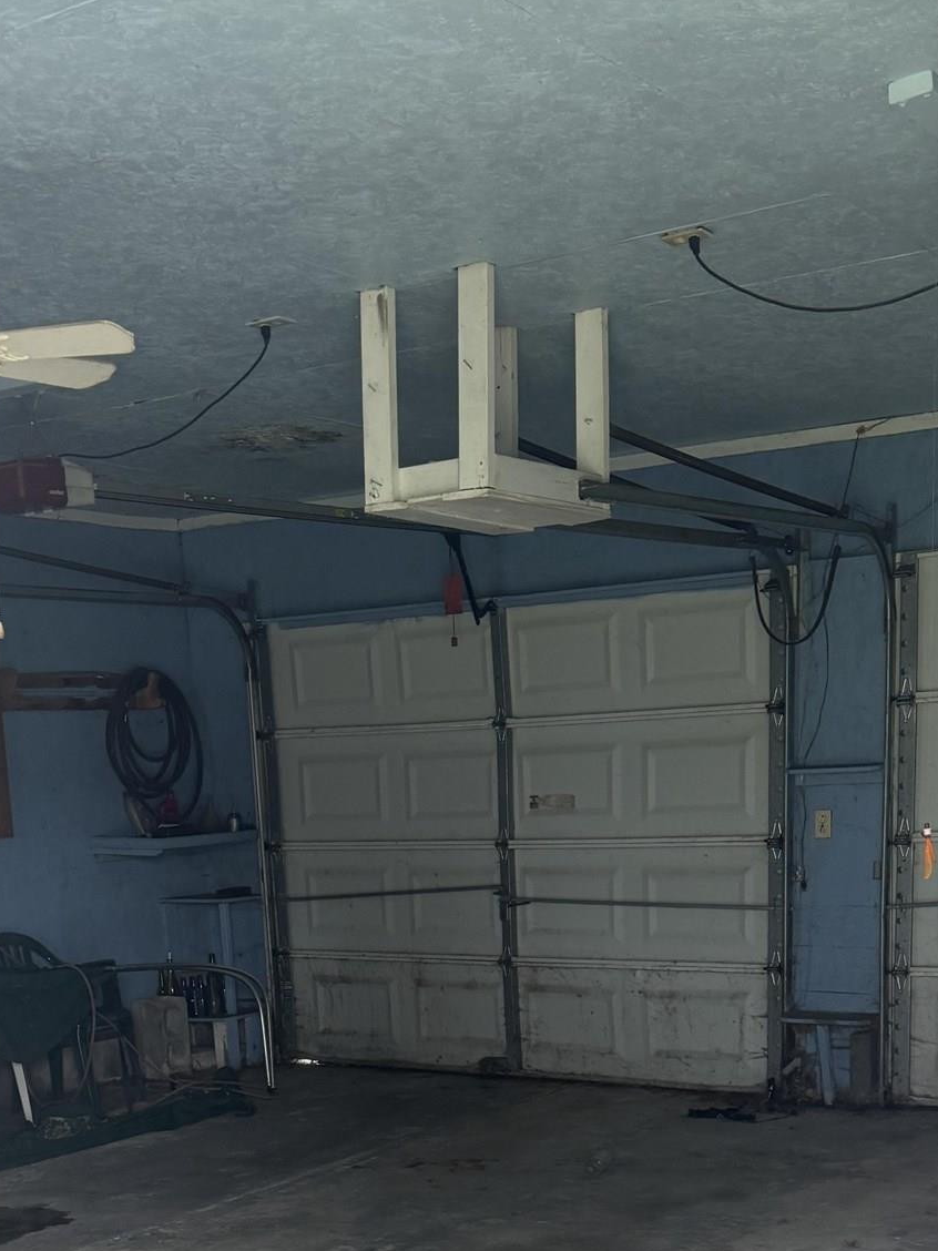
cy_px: 1158
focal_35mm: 49
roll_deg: +2.3
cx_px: 449
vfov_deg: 36.2
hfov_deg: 29.7
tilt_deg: -13.2
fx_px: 1770
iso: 125
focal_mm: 6.76
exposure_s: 1/121
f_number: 1.78
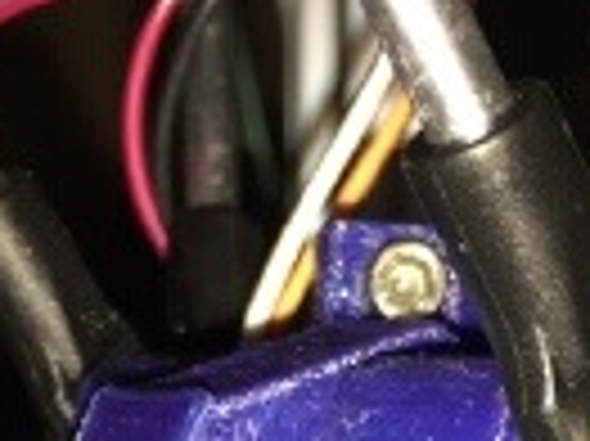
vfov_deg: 11.5
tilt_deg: -12.5
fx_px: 2009
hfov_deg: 16.7
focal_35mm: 118
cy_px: 828
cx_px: 340
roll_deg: -0.6
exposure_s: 1/38
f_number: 2.2
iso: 32
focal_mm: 4.15
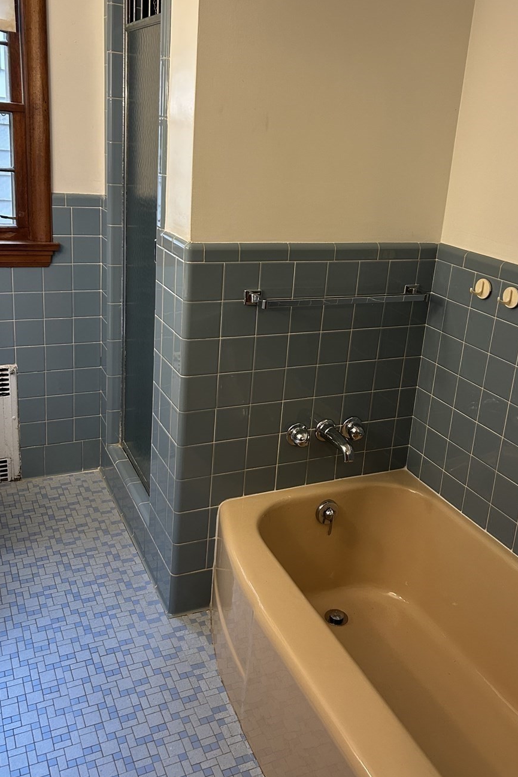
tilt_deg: -17.1
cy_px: 341
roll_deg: -4.3
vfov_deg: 58.5
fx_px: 691
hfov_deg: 41.1
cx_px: 286
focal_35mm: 32
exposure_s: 1/60
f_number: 1.5
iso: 160
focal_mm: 5.7
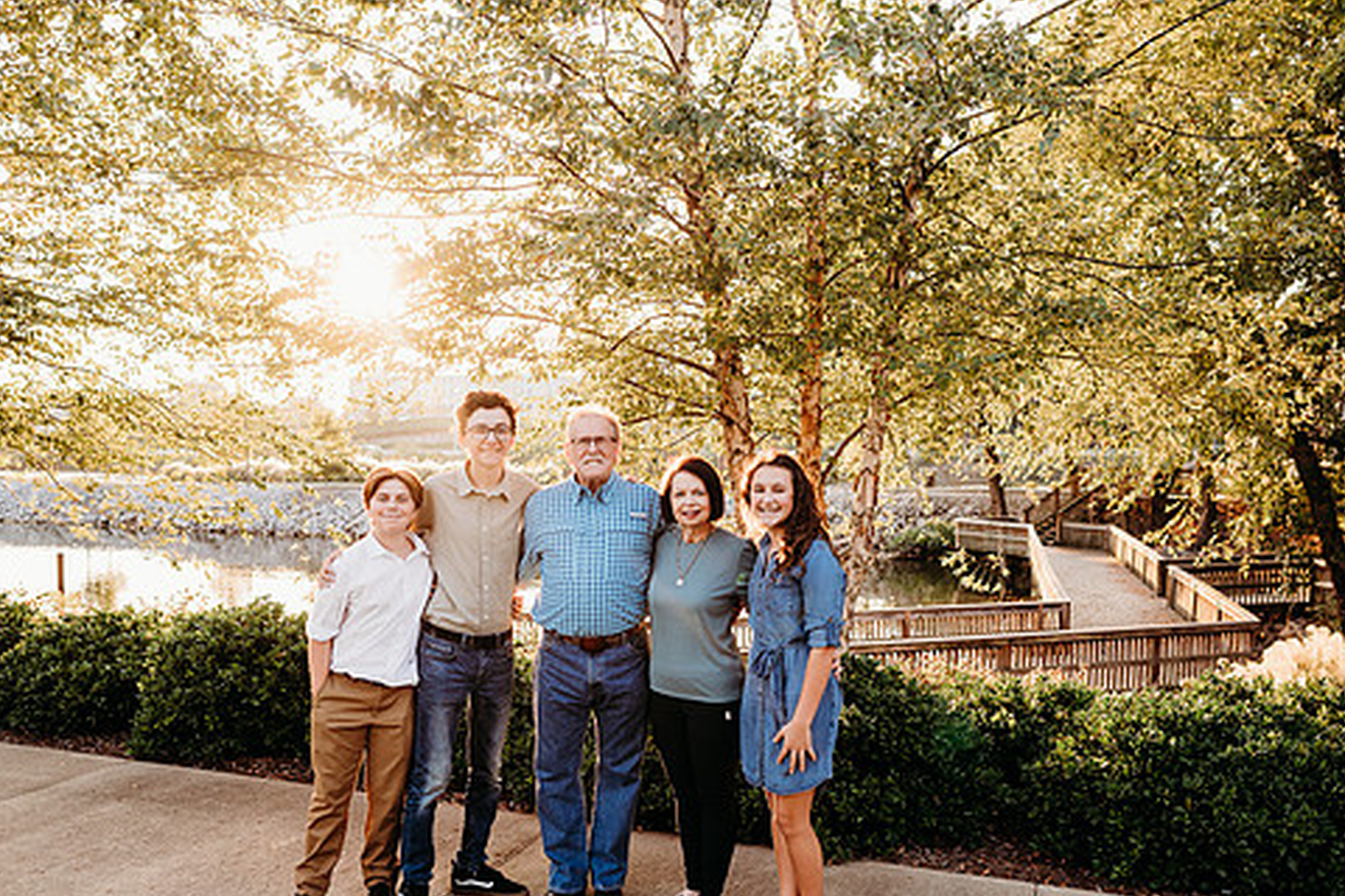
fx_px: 1083
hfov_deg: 63.7
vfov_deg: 44.8
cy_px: 522
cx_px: 658
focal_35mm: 29
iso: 250
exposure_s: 1/320
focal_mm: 24
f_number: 3.2
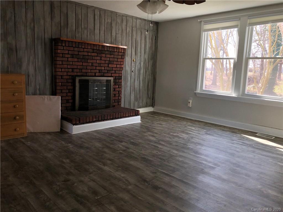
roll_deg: -2.5
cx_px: 142
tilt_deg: -8.6
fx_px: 229
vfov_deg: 49.7
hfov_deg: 63.4
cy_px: 106
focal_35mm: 28
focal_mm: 3.99
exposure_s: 1/120
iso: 20
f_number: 1.8
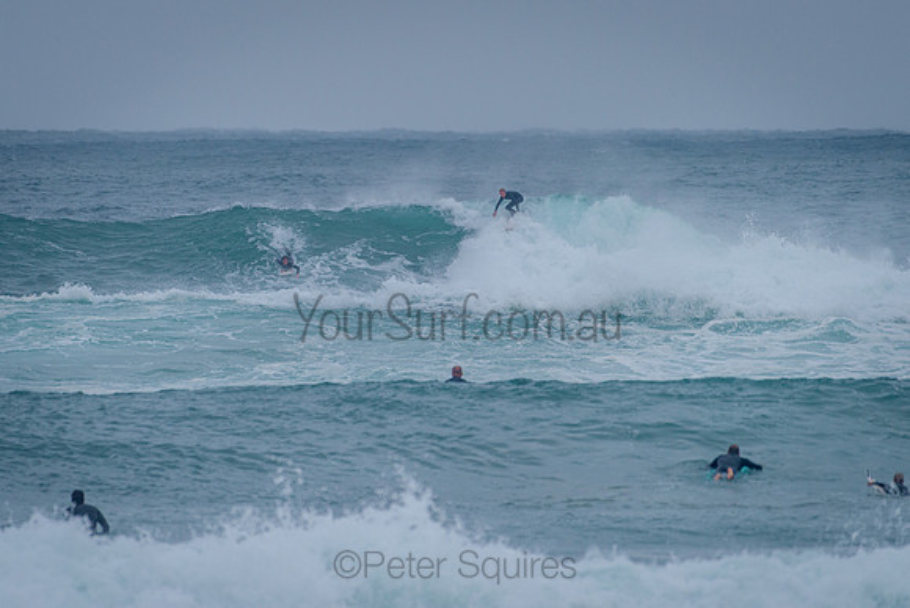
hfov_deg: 3.4
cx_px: 460
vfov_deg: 2.2
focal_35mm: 613
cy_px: 239
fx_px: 15486
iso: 450
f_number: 5.6
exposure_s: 1/2000
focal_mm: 500
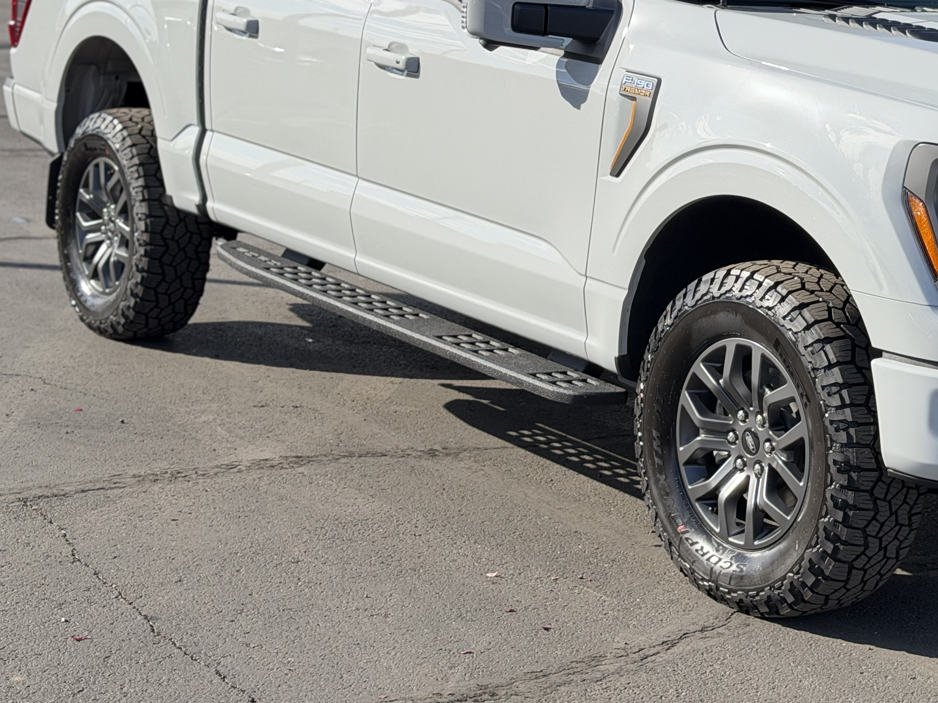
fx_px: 2195
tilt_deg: -6.6
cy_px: 193
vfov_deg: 18.1
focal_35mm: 81
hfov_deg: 23.8
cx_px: 742
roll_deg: -4.5
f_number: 1.78
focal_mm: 6.76
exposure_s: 1/1543
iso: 100
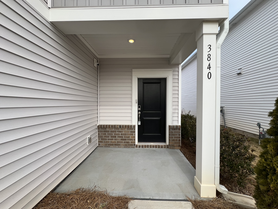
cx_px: 139
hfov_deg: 106.2
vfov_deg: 89.9
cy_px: 104
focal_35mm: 13
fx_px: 104
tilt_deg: -1.7
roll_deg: -0.3
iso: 32
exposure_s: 1/827
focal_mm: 1.57
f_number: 1.8
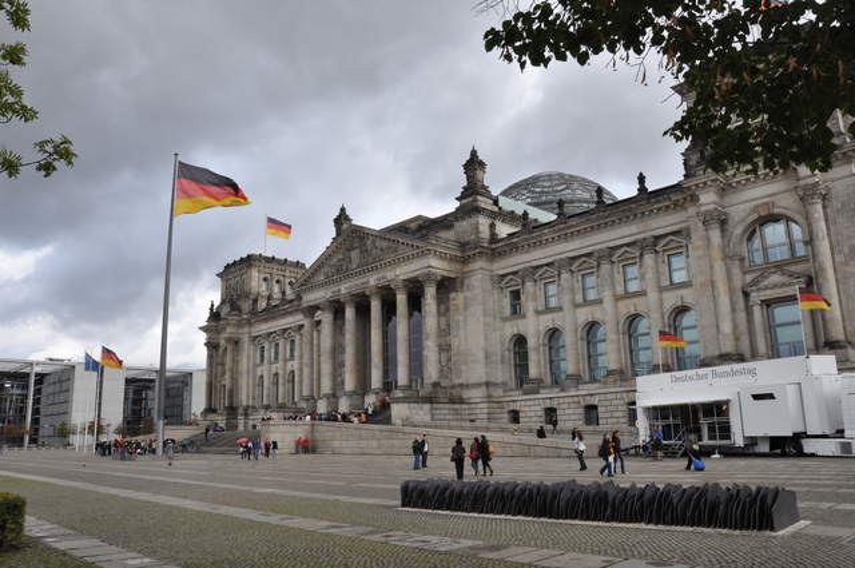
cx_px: 428
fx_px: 640
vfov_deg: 47.8
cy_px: 284
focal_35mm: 27
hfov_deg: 67.4
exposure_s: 1/200
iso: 640
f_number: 14
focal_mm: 18
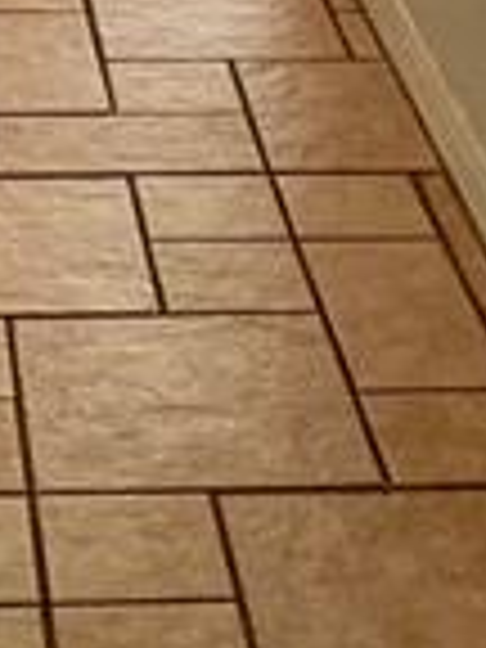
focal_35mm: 139
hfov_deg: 10.6
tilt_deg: -1.7
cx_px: 90
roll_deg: -1.8
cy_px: -837
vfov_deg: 11.9
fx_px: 2602
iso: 64
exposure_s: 1/122
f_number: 1.8
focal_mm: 4.25
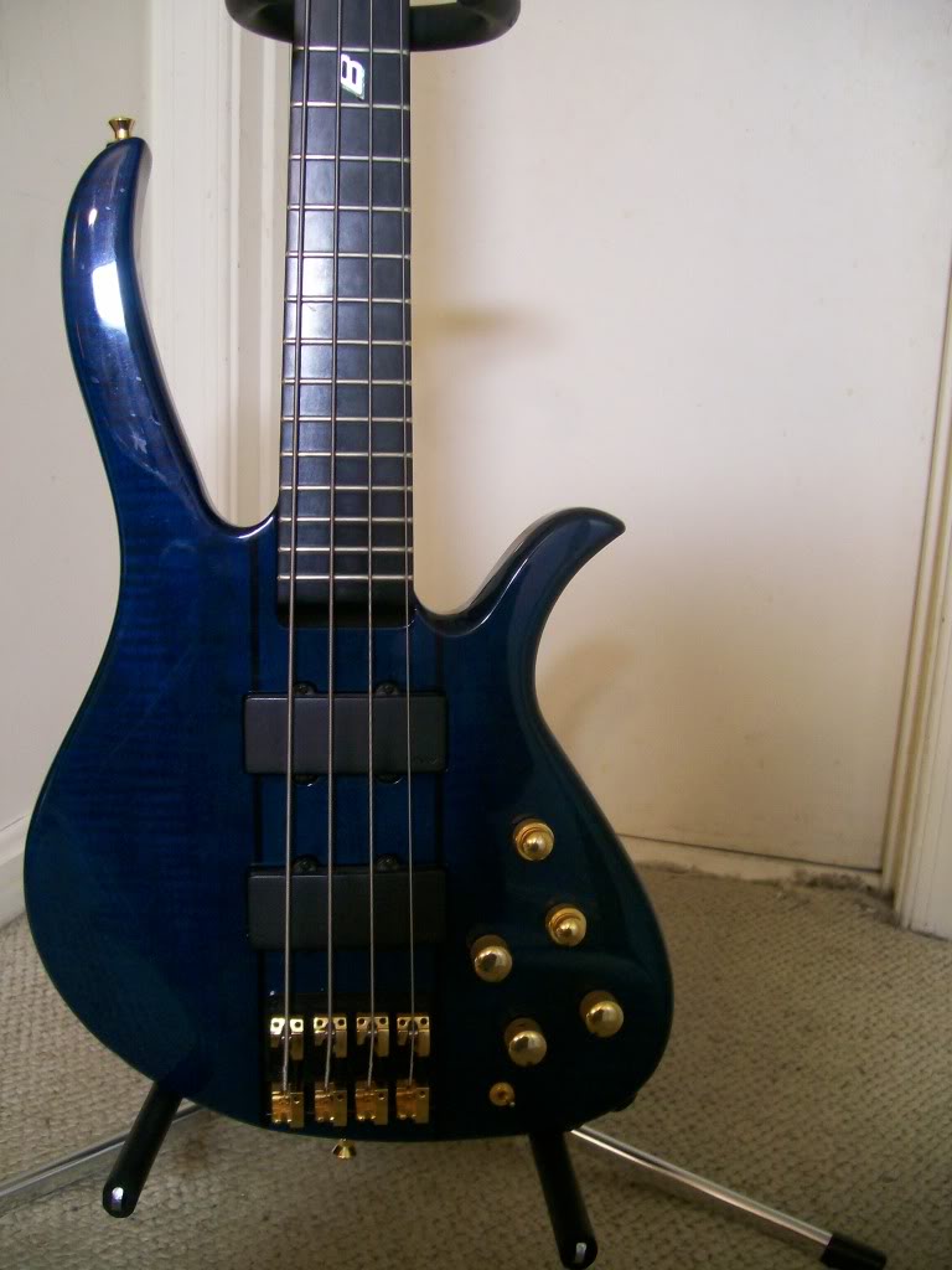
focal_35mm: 35
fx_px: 1283
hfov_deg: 40.7
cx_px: 476
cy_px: 635
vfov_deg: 52.6
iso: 160
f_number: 2.8
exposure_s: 1/12.4
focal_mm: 5.8
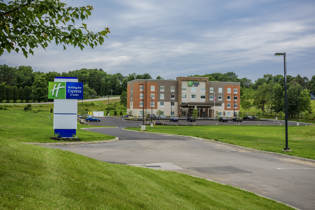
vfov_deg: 28.1
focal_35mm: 48
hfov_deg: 41.1
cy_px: 105
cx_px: 158
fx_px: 420
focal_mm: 48
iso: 200
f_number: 9
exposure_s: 1/250
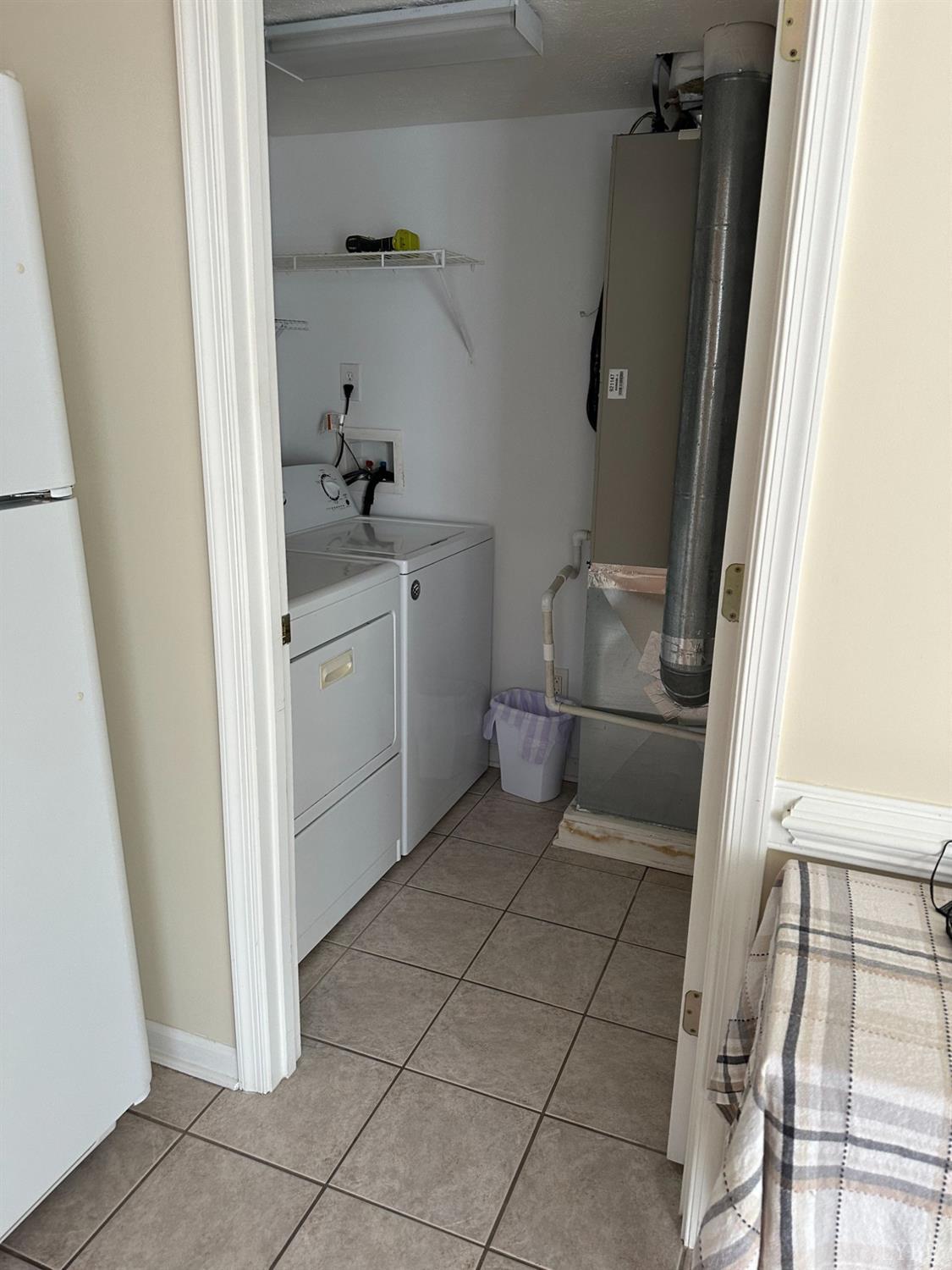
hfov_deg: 56.8
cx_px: 476
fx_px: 880
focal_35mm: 24
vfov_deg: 71.6
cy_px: 635
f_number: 1.78
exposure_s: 1/121
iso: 200
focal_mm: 6.86
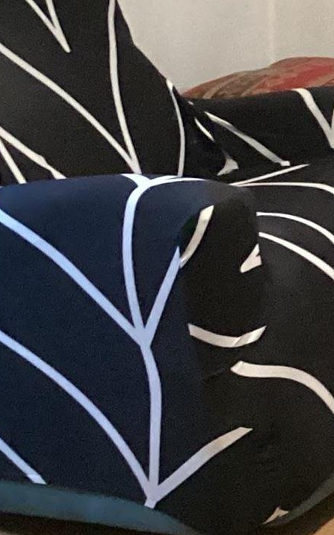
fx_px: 2055
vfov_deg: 14.5
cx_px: 675
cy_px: -25
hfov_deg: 8.8
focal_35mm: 141
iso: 500
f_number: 2.4
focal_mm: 3.3
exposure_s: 1/30
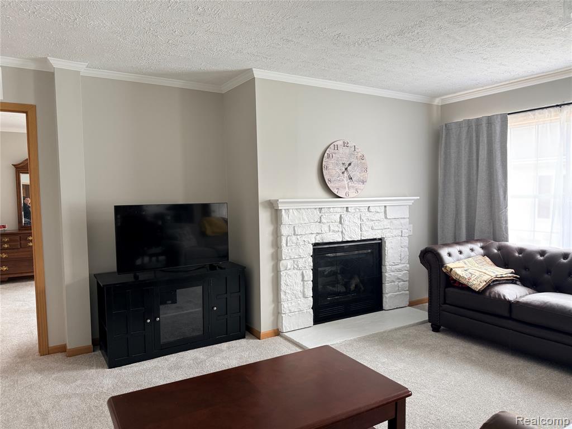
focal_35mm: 24
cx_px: 286
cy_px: 214
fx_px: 397
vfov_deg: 56.8
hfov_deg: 71.6
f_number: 1.78
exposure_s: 1/121
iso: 160
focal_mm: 6.76
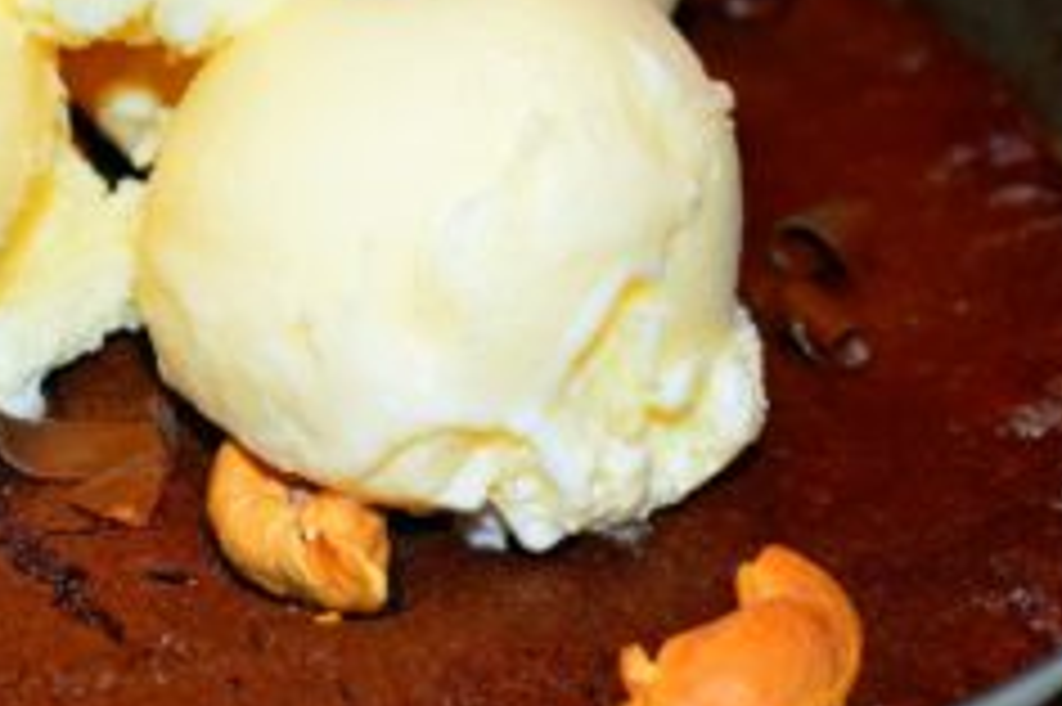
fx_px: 4196
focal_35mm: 142
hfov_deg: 14.2
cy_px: 205
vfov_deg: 9.6
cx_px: 54
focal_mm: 35
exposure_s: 1/125
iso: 400
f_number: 5
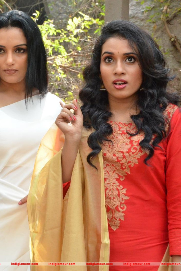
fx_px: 601
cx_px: -13
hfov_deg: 16.6
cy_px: 136
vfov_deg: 25.4
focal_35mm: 80
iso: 3200
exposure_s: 1/125
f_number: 6.3
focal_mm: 35
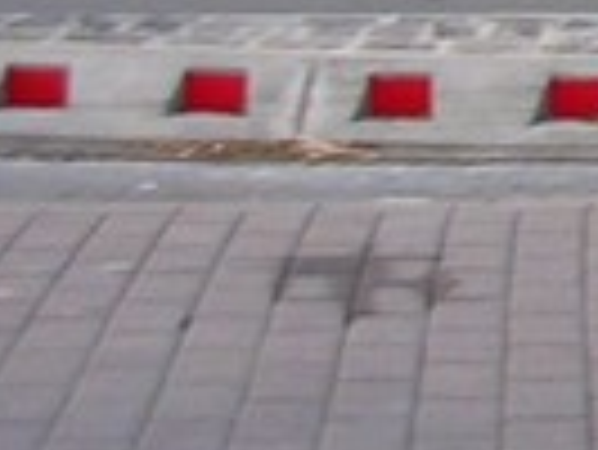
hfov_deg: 7.7
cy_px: -536
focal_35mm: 228
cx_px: 1740
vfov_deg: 6.3
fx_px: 3942
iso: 50
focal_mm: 5.8
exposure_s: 1/95.8
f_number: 2.8
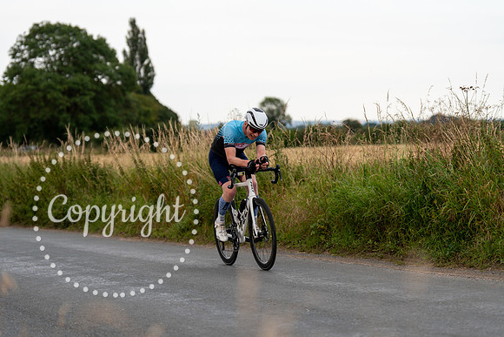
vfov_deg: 13.6
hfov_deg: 20.2
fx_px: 1414
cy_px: 168
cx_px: 252
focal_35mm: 101
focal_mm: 101
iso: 250
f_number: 3.2
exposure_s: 1/1000
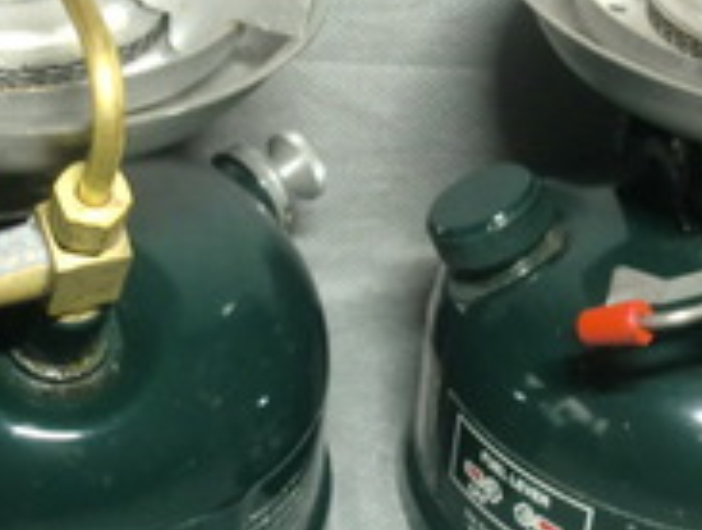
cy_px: 250
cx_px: 349
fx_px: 1707
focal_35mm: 84
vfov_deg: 17.6
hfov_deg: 23.2
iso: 320
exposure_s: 1/60
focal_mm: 6.3
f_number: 3.1
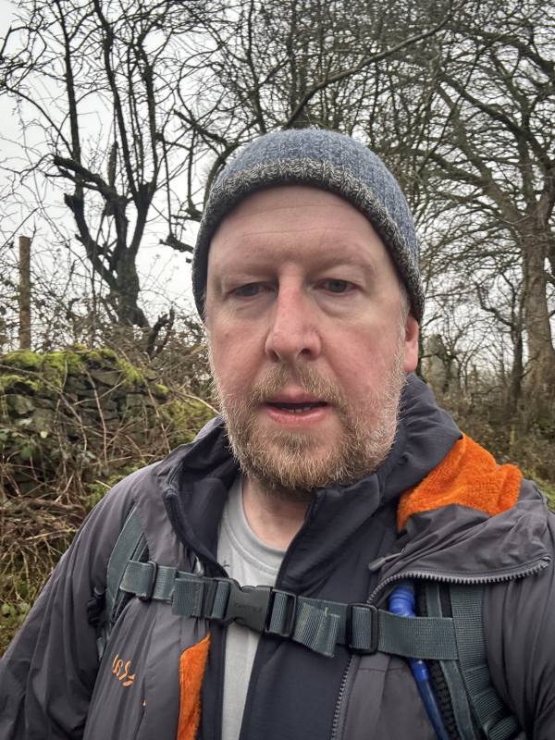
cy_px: 370
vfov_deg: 60.0
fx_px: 641
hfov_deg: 46.8
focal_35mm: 30
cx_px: 278
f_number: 1.9
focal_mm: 2.69
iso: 50
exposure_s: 1/121
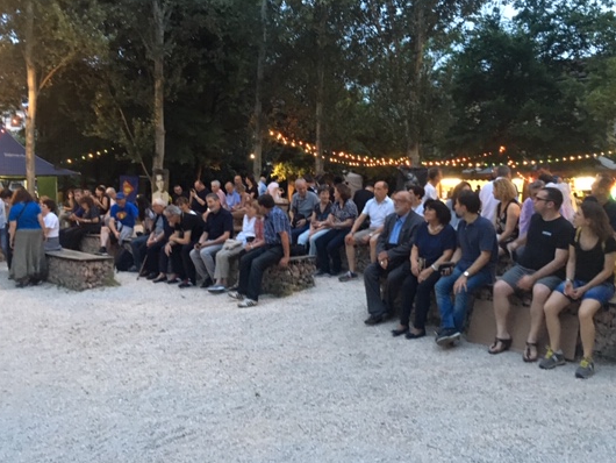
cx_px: 300
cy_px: 194
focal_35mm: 35
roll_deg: +0.7
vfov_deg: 40.6
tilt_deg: +0.3
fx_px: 623
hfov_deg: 52.6
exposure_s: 1/17
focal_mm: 4.15
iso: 400
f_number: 2.2
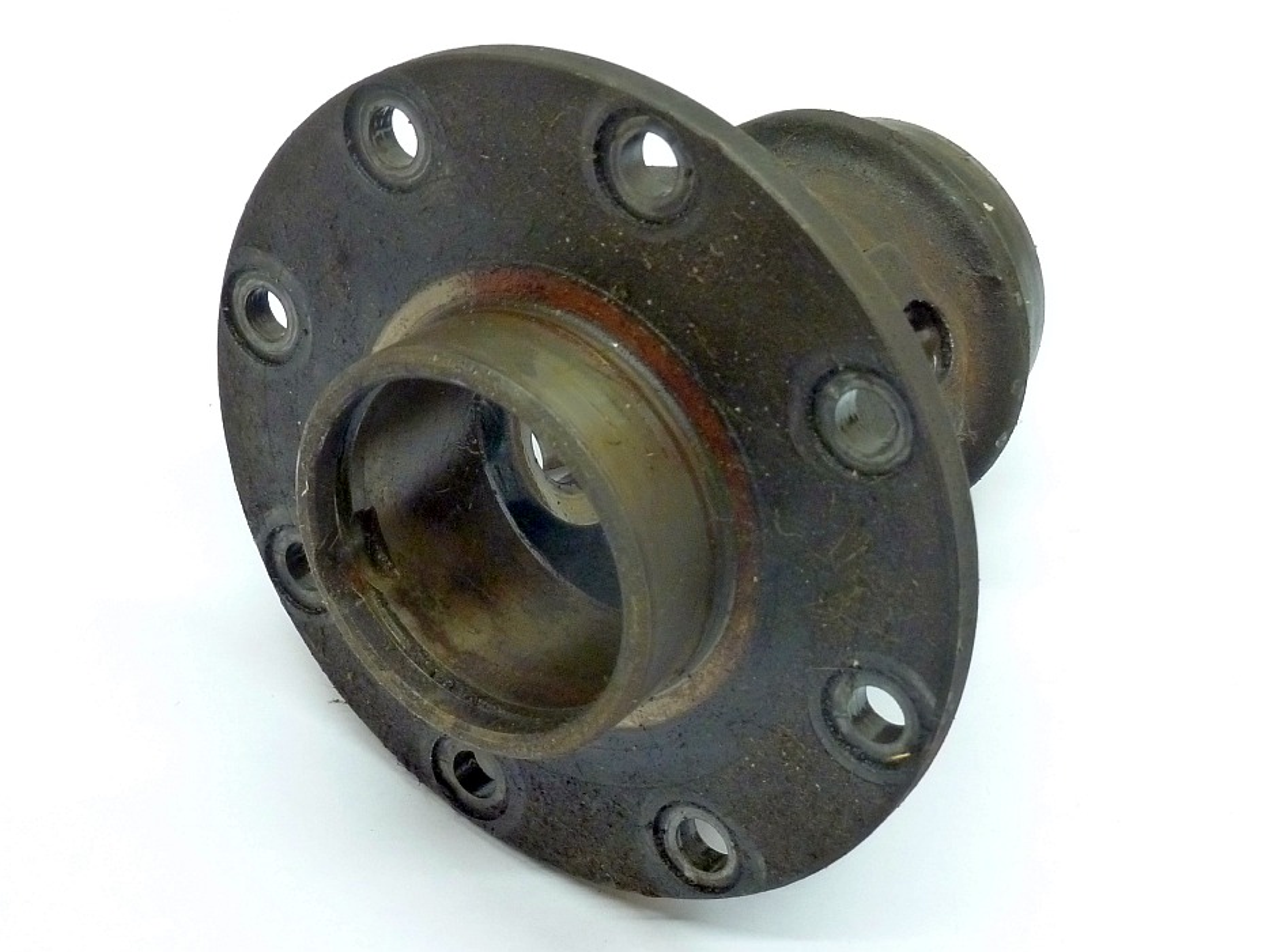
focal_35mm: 48
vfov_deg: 30.3
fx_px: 1760
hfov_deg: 39.7
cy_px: 476
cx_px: 634
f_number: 3.8
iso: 400
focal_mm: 7.9
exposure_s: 1/13
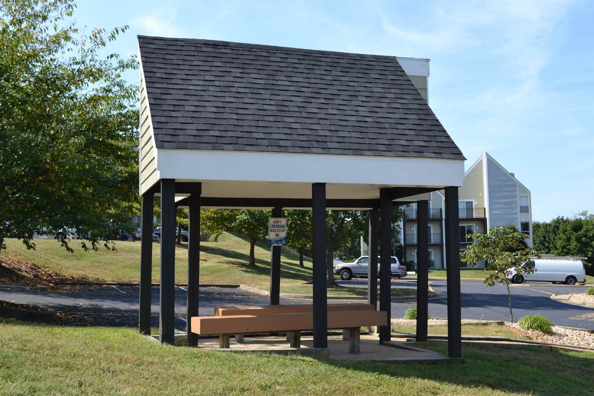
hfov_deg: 46.4
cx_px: 297
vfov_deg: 31.9
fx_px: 693
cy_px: 198
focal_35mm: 42
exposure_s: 1/200
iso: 100
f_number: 7.1
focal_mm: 28
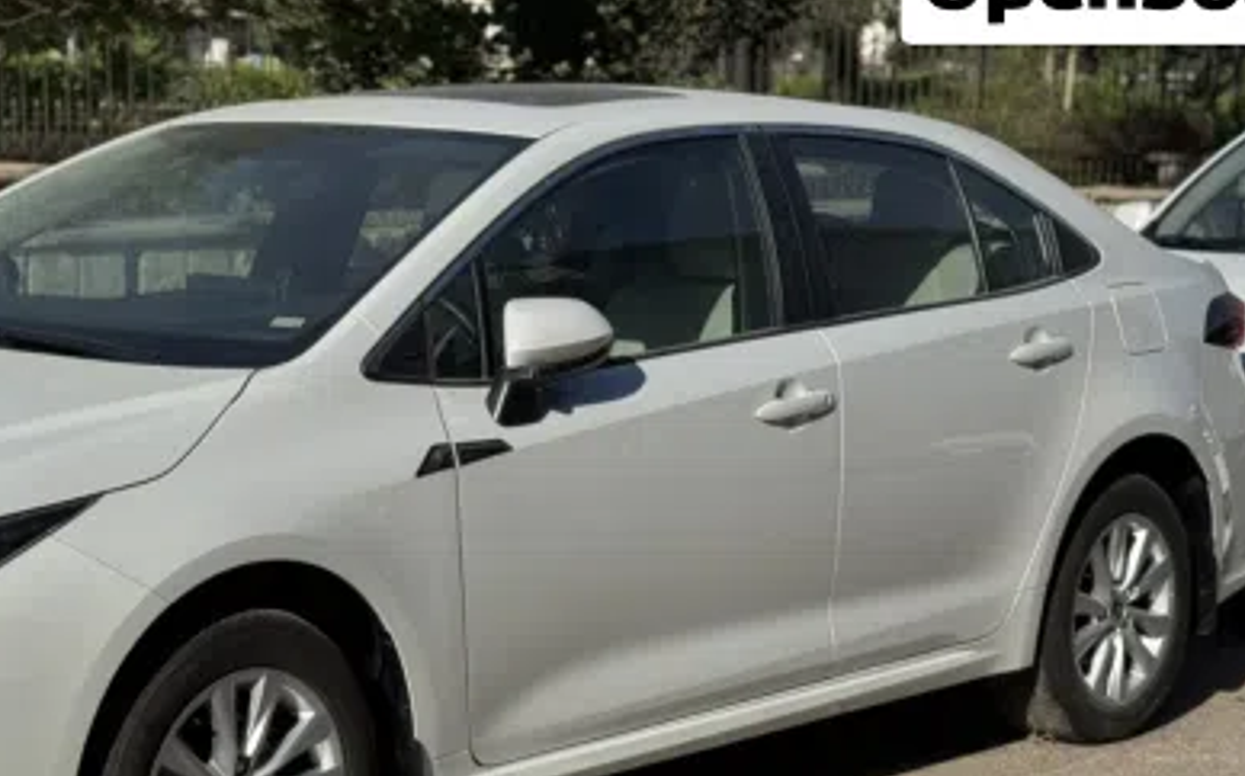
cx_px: 417
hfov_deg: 24.5
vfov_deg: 15.5
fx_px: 2848
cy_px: 507
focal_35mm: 84
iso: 80
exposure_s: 1/7937
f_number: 1.78
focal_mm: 6.76
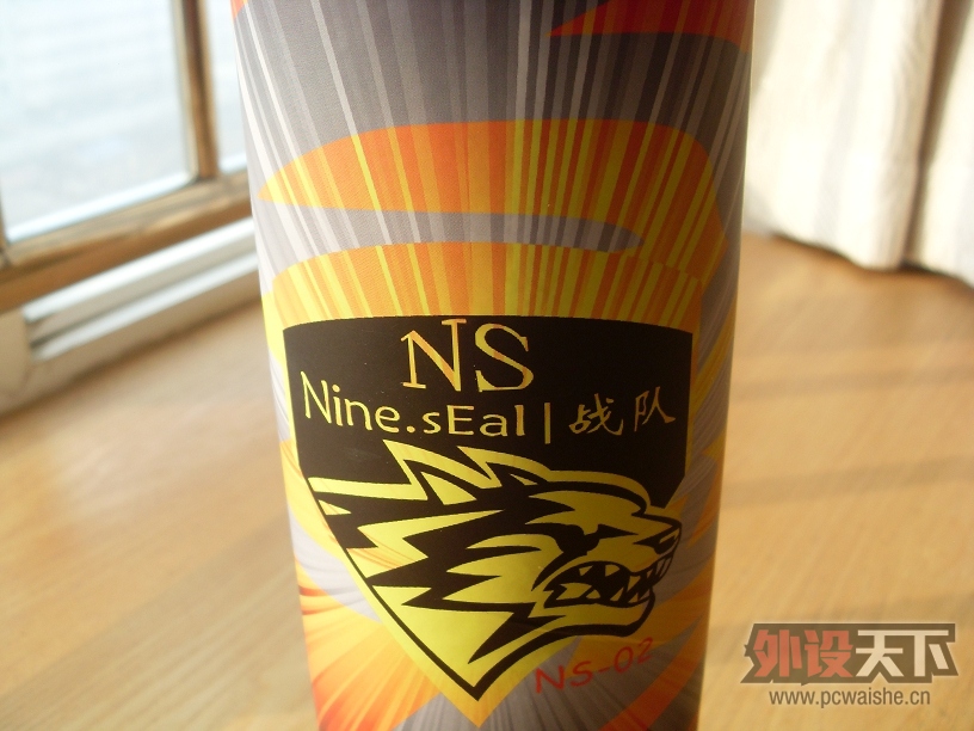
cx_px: 487
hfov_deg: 52.6
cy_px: 366
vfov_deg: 40.7
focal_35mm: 35
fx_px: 985
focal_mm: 6.3
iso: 80
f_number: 2.8
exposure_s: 1/125
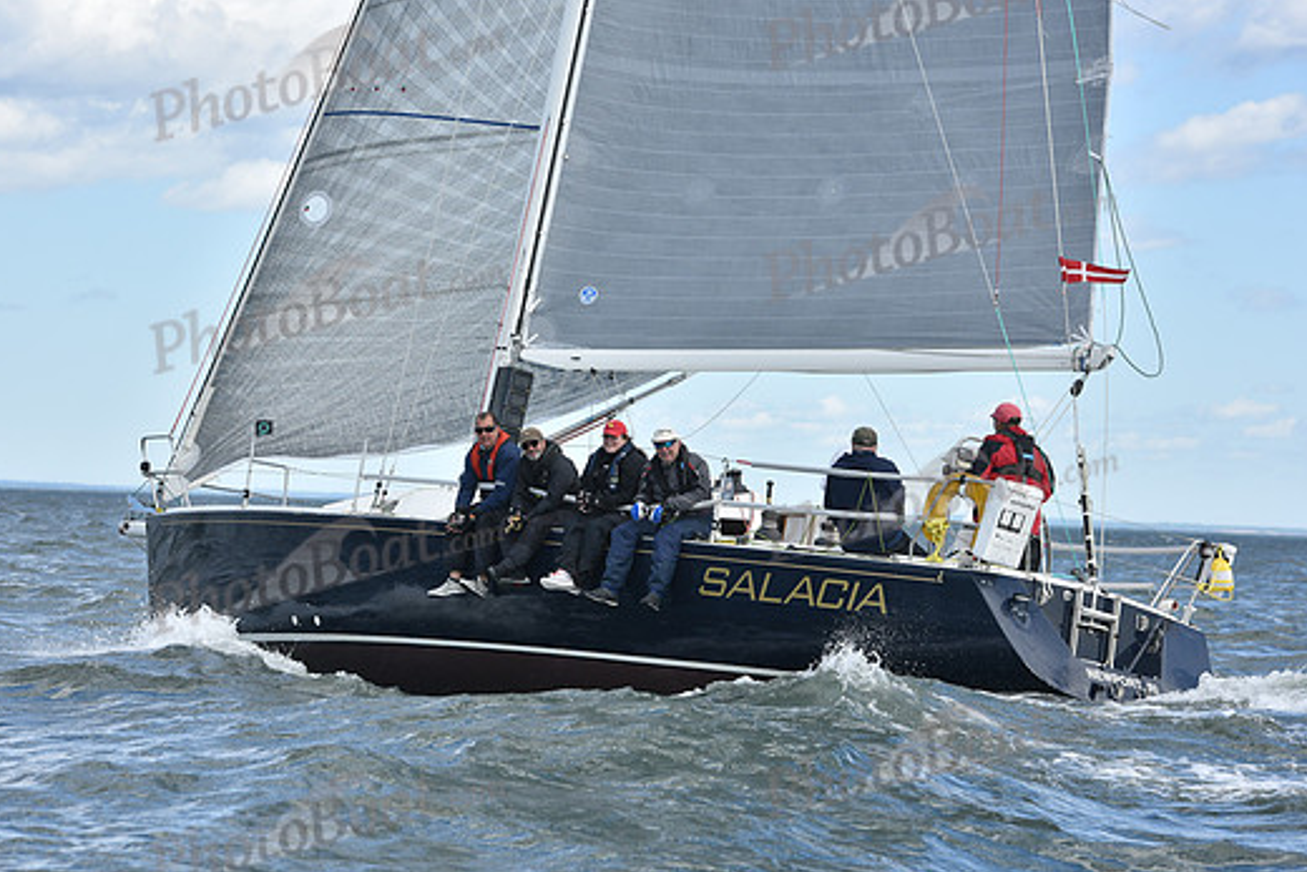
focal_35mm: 145
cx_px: 636
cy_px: 403
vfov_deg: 9.5
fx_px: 5265
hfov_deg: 14.1
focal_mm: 130
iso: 320
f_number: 7.1
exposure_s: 1/1000
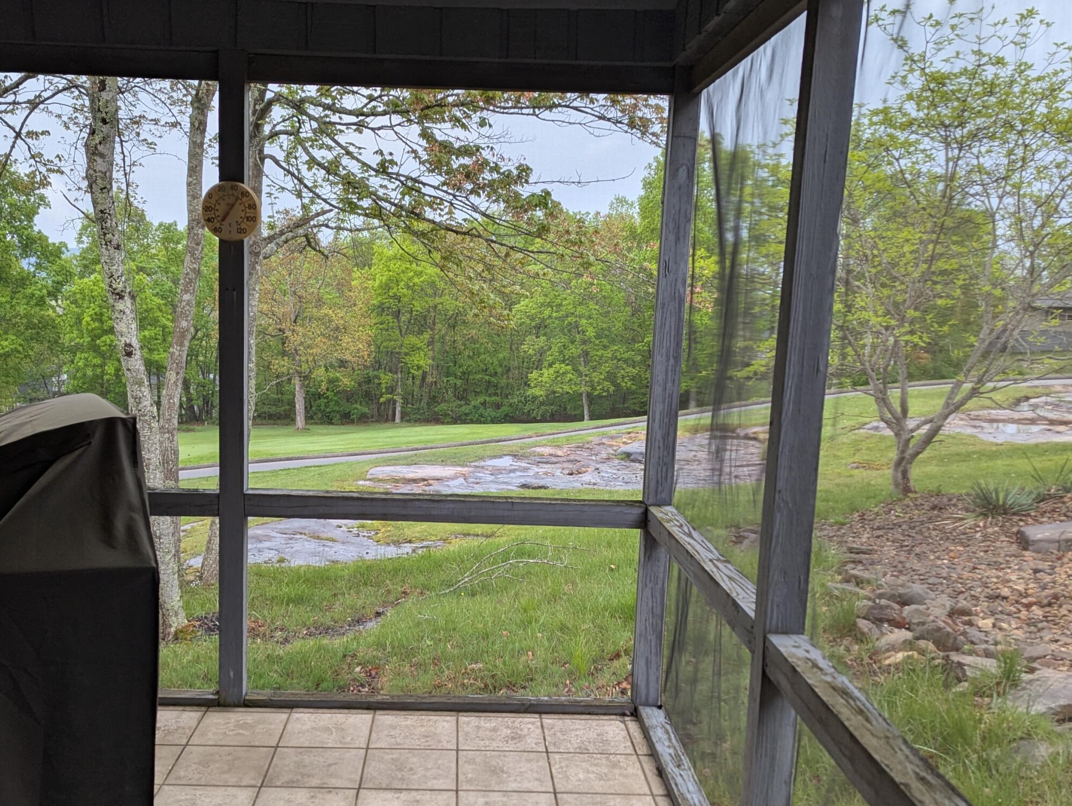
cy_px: 456
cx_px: 466
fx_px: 1116
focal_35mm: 36
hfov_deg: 51.2
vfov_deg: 39.7
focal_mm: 6.81
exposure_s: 1/470
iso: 47
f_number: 1.85
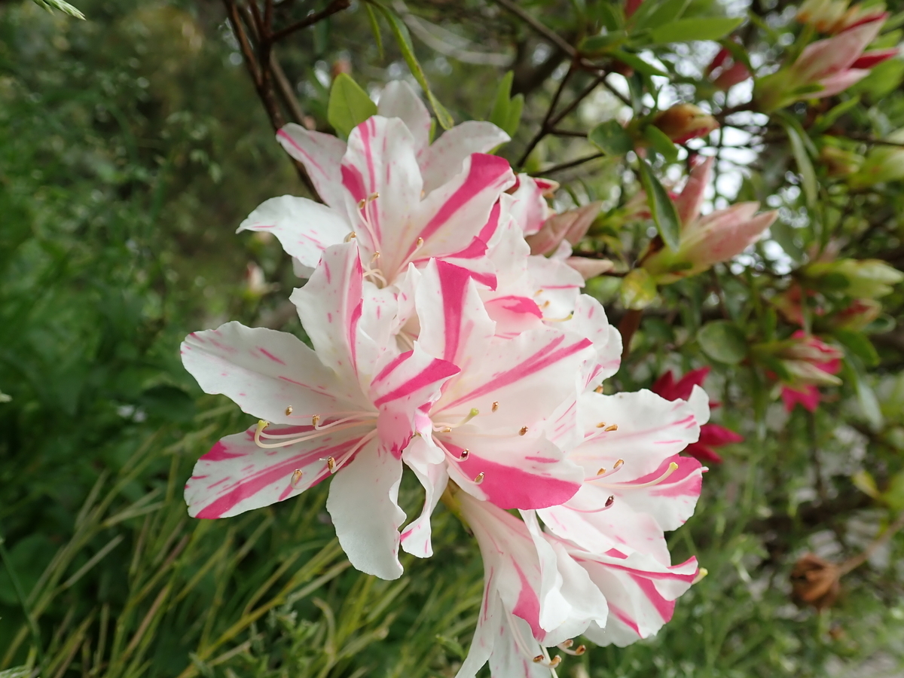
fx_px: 783
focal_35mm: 30
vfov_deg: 46.8
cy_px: 339
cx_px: 452
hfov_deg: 60.0
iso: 100
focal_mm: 5.5
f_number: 3.2
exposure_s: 1/250
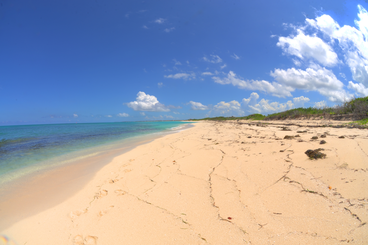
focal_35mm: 16
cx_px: 184
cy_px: 122
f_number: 22
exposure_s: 1/200
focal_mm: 10.5
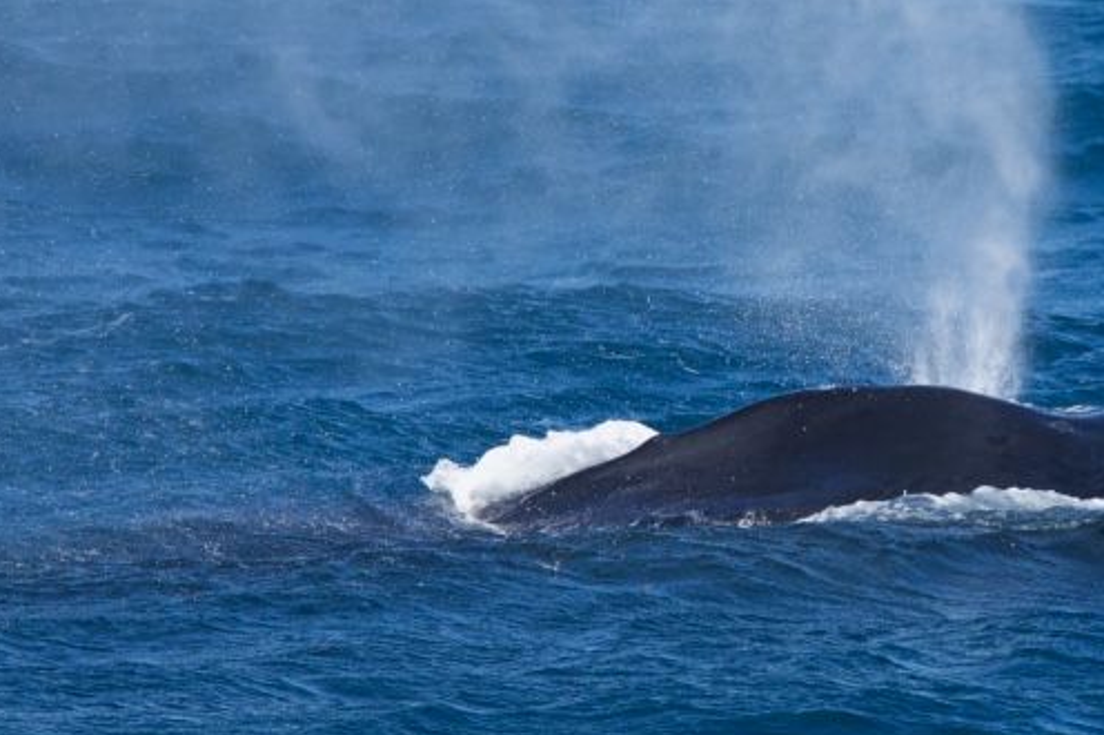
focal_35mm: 968
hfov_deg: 2.1
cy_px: 193
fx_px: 29665
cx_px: 770
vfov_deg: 1.4
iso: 1600
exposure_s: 1/3200
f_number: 8
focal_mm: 600
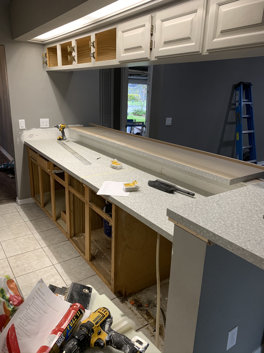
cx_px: 132
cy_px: 176
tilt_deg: -15.4
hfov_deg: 53.1
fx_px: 264
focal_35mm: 26
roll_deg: -3.2
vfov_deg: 67.3
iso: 125
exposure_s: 1/60
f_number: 1.8
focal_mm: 4.25
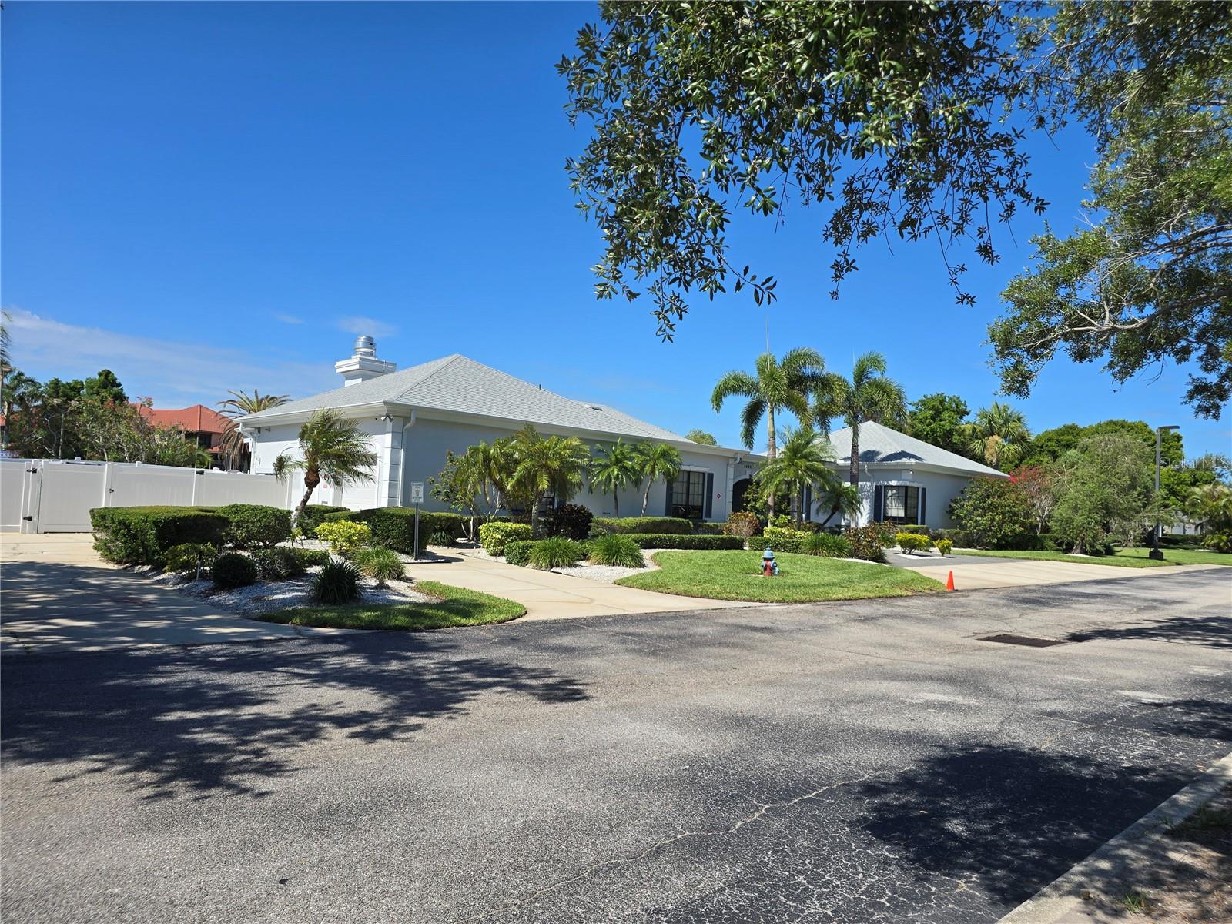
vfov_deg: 58.9
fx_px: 819
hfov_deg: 73.9
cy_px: 462
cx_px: 616
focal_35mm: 23
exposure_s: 1/838
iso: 12
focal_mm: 6.3
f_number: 1.7
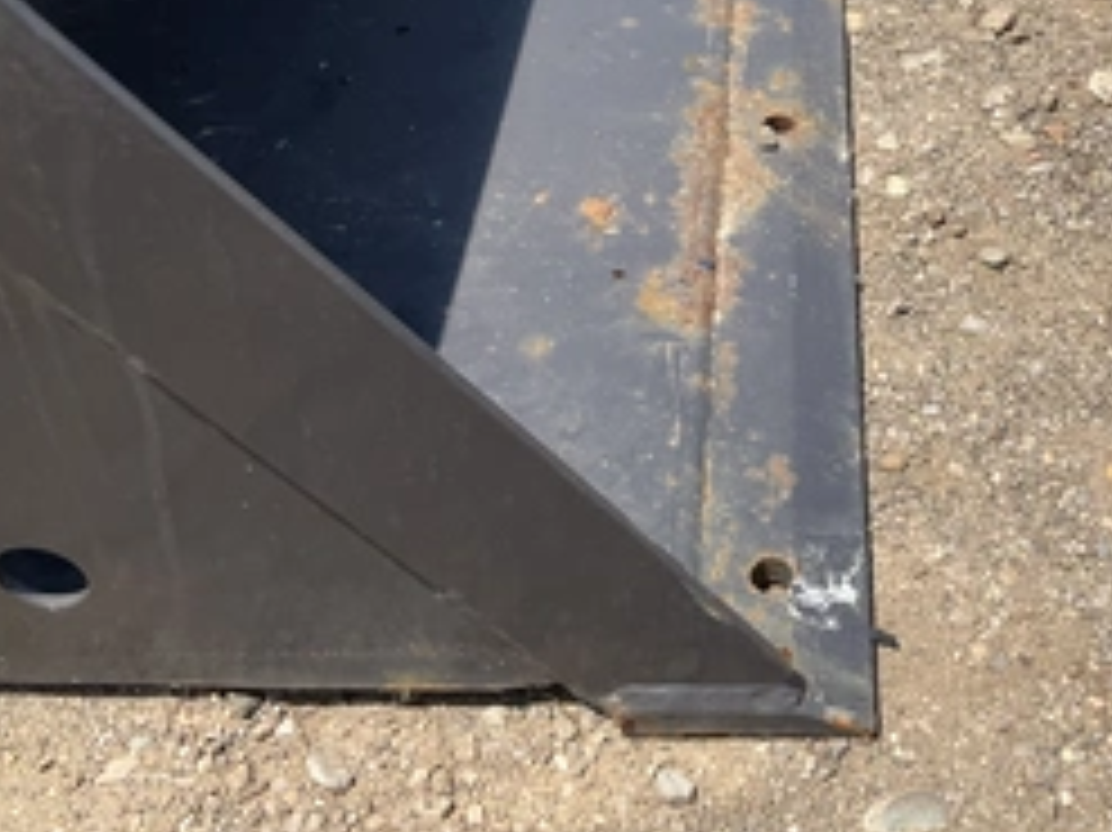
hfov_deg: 39.6
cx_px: 801
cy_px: 297
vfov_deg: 30.7
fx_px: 1509
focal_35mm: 47
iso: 25
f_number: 1.8
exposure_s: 1/1377
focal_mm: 3
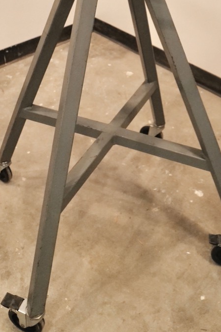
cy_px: 54
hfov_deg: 27.0
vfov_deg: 37.8
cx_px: 126
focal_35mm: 50
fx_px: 460
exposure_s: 1/640
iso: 6400
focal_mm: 28
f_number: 5.6
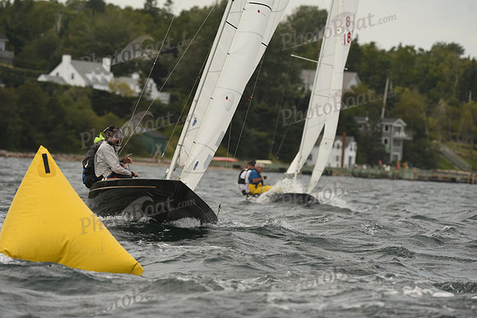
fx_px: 4108
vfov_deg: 4.4
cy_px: 159
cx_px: 238
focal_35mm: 310
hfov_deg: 6.6
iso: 250
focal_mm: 310
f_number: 5.6
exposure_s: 1/640
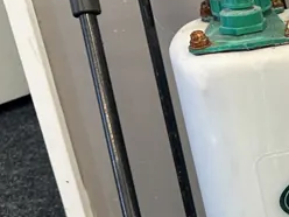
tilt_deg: -23.5
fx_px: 827
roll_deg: +3.1
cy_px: 141
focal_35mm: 99
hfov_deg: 16.5
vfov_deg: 14.9
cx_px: 527
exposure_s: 1/50
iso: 160
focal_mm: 6.86
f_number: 1.78
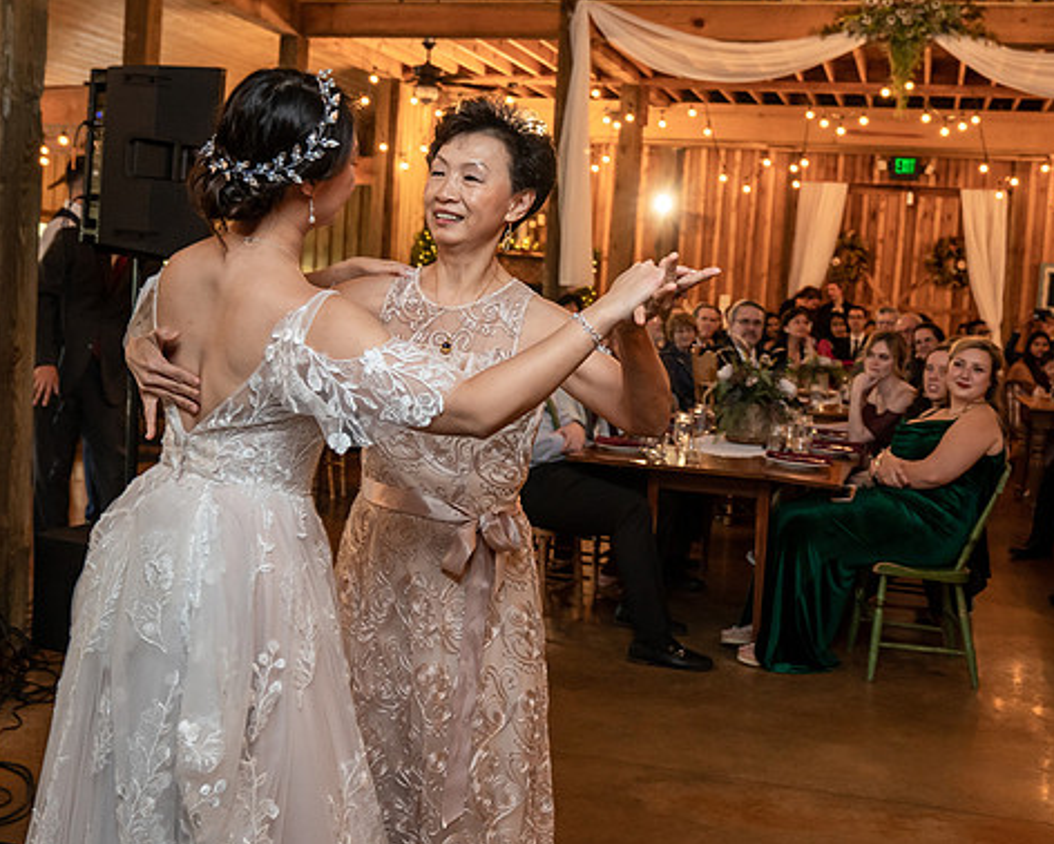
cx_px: 554
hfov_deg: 43.8
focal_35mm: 42
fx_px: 1311
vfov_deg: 35.7
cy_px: 383
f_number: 4
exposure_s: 1/100
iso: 2000
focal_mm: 30
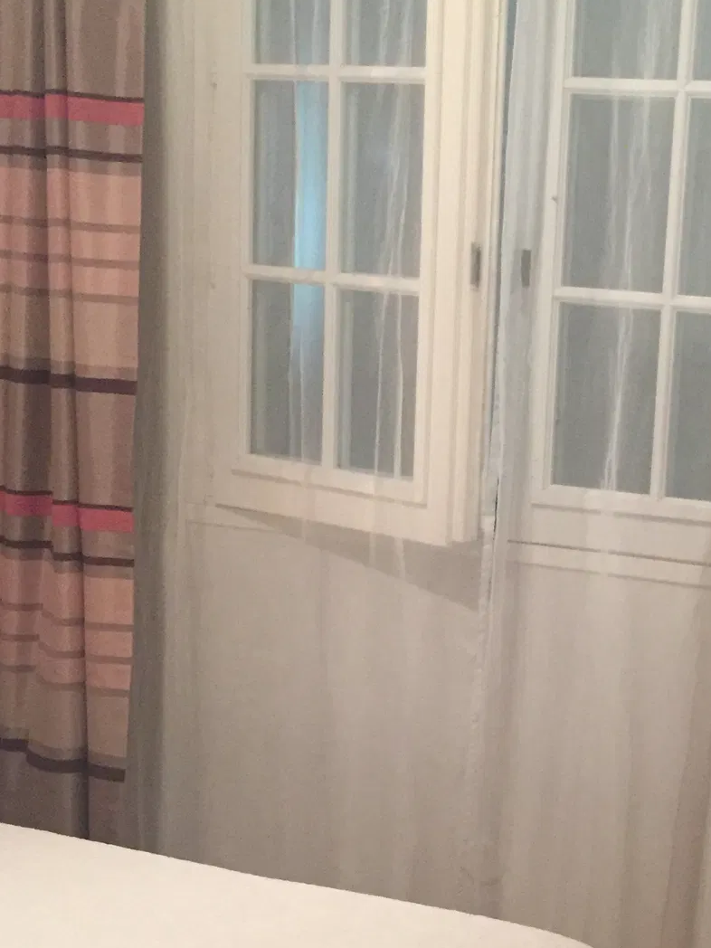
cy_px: 587
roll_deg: -4.2
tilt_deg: -10.8
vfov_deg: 32.6
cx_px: 622
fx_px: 1616
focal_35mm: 59
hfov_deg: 24.2
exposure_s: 1/17
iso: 250
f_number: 2.2
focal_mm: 4.15
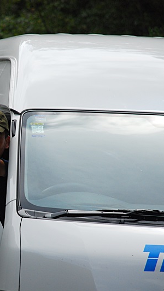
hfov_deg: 3.8
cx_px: -12
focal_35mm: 319
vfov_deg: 6.8
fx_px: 2463
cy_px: 146
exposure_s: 1/1000
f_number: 5.6
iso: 400
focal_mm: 135
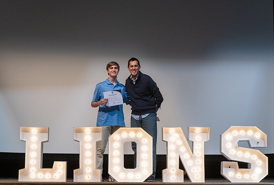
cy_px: 90
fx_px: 603
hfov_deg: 25.6
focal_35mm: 79
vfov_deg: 17.4
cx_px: 133
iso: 5000
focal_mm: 70
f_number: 4
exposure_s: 1/320
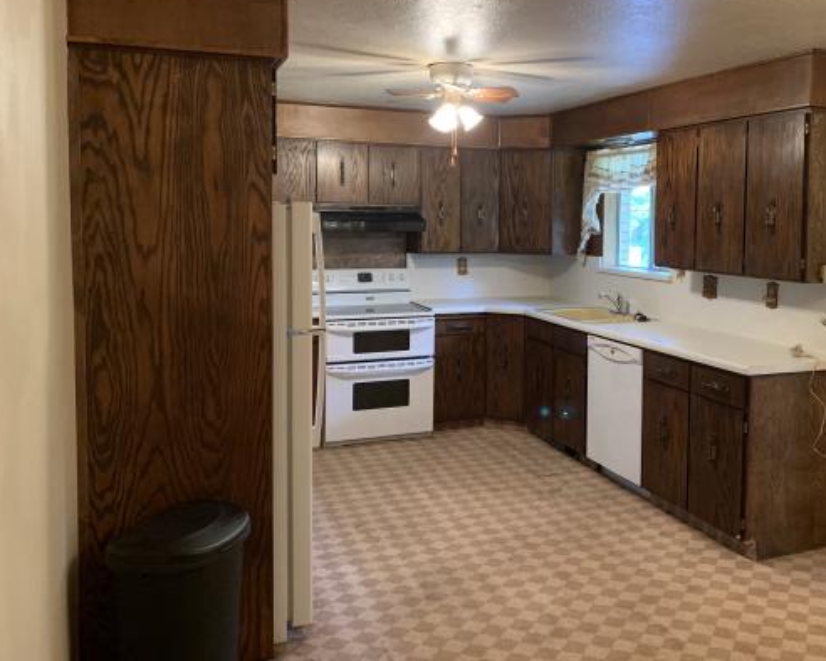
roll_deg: -1.2
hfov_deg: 53.8
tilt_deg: -3.1
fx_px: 807
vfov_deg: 44.4
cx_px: 500
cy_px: 272
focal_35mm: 33
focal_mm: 4.25
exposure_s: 1/40
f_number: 1.8
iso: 250
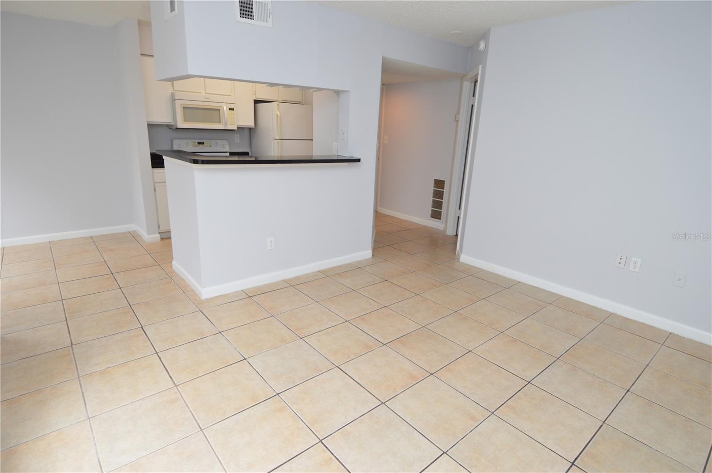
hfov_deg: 90.1
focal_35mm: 18
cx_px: 356
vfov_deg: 67.3
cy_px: 236
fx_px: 356
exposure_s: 1/80
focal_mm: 12
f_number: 4.5
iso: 400
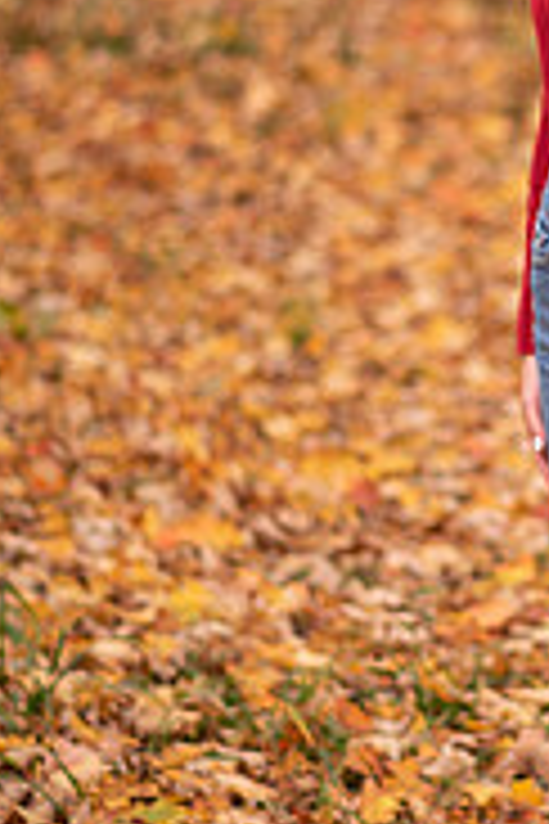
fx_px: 4781
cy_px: 257
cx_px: 644
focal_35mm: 209
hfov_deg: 6.5
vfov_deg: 9.8
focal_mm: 85
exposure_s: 1/125
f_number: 1.8
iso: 100
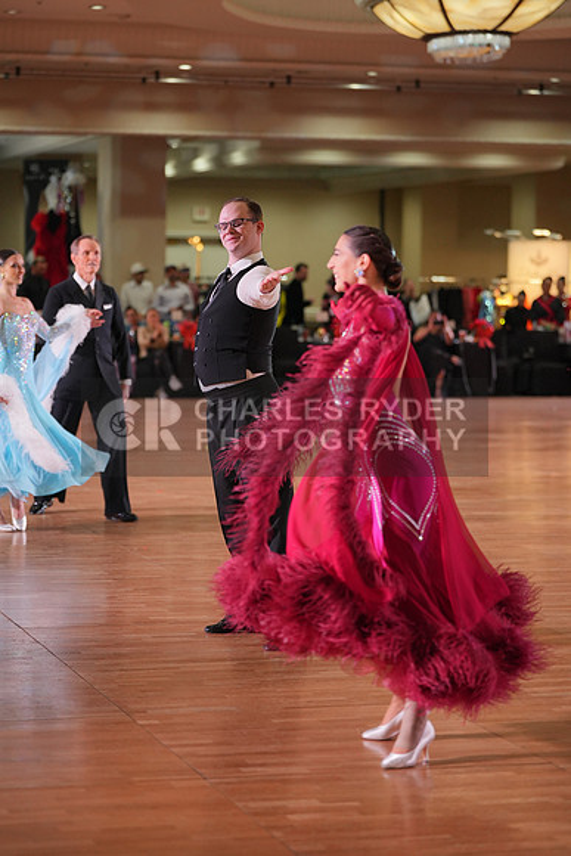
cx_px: 286
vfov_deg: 20.0
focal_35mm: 102
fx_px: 2425
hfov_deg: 13.4
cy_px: 428
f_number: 2.8
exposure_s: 1/500
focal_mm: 102
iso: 1600
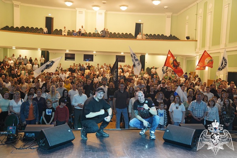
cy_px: 79
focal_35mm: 32
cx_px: 118
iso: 3200
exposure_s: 1/200
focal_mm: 32
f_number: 2.8
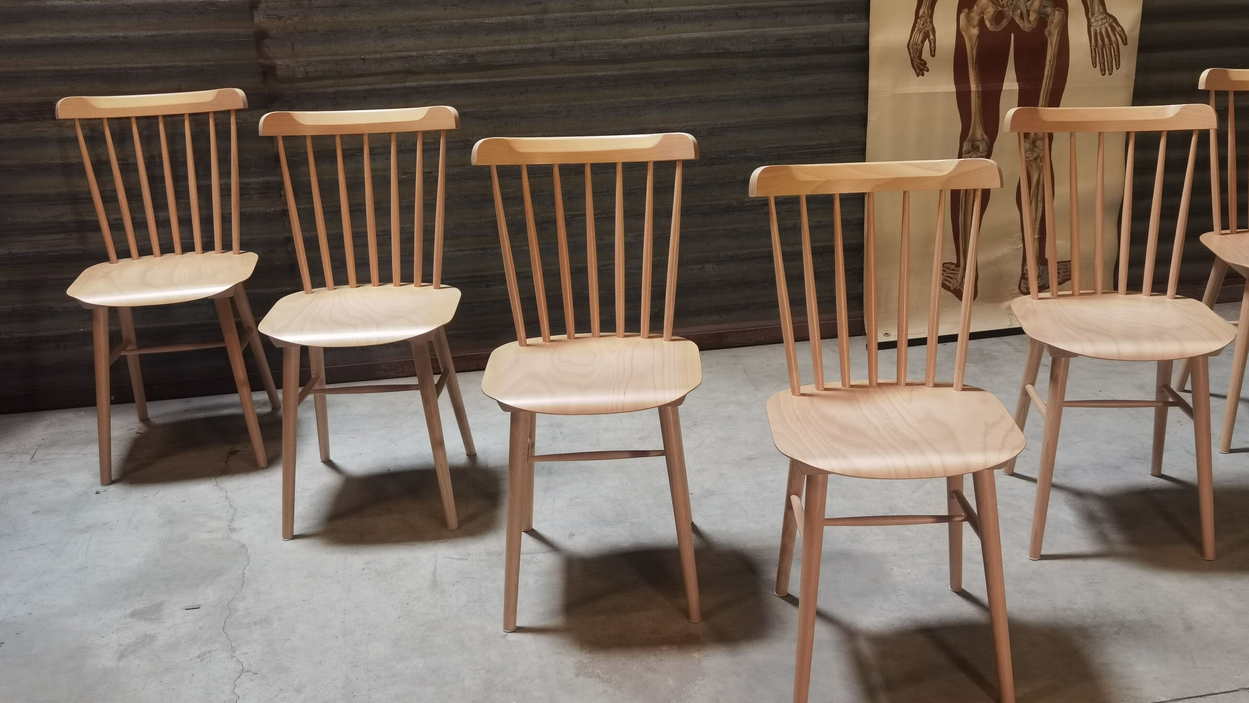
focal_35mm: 38
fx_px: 1259
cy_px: 370
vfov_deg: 31.2
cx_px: 692
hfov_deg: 52.7
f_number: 1.9
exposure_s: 1/50
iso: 160
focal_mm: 6.71
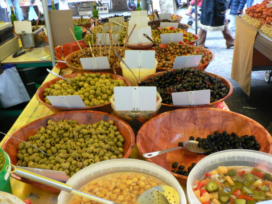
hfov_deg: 51.4
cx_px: 136
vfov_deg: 39.7
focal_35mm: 36
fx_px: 283
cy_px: 102
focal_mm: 6
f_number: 2.8
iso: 200
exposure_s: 1/25
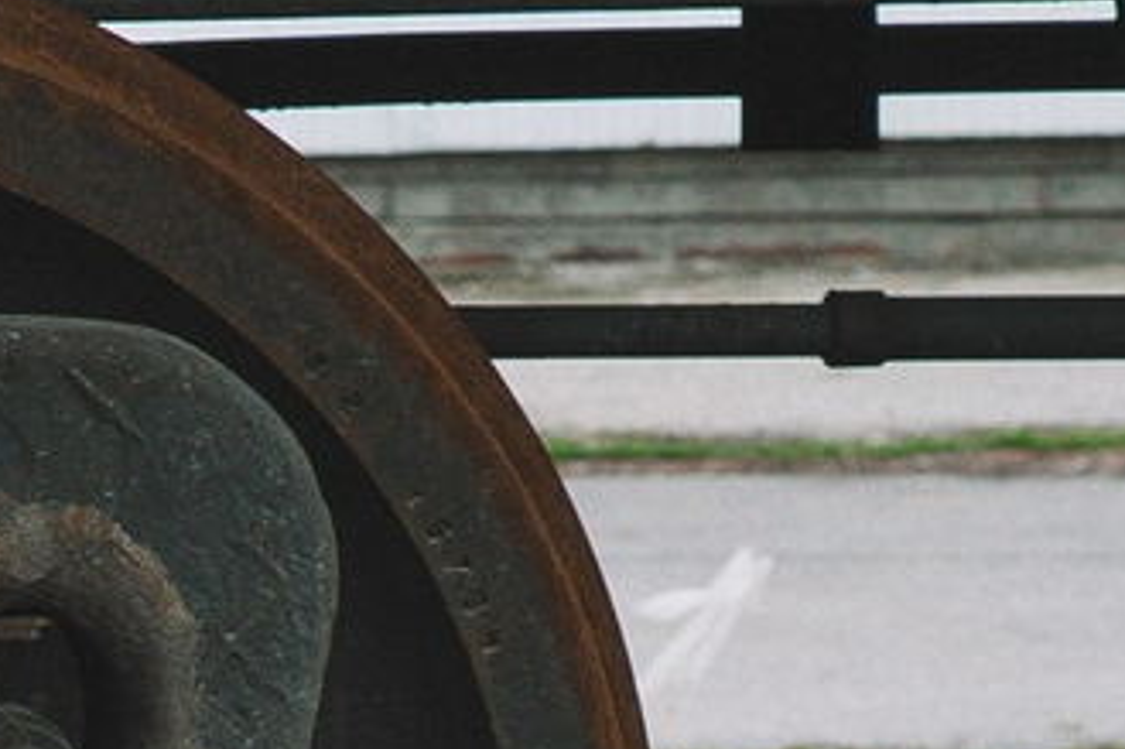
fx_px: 10932
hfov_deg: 5.4
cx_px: -2595
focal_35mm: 350
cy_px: 648
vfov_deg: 3.9
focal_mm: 45
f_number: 6.3
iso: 500
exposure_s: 1/125
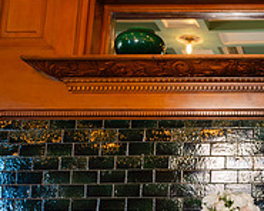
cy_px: 123
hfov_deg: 20.2
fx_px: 680
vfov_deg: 17.6
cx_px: 339
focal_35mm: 87
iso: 1000
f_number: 2.8
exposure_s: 1/125
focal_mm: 28
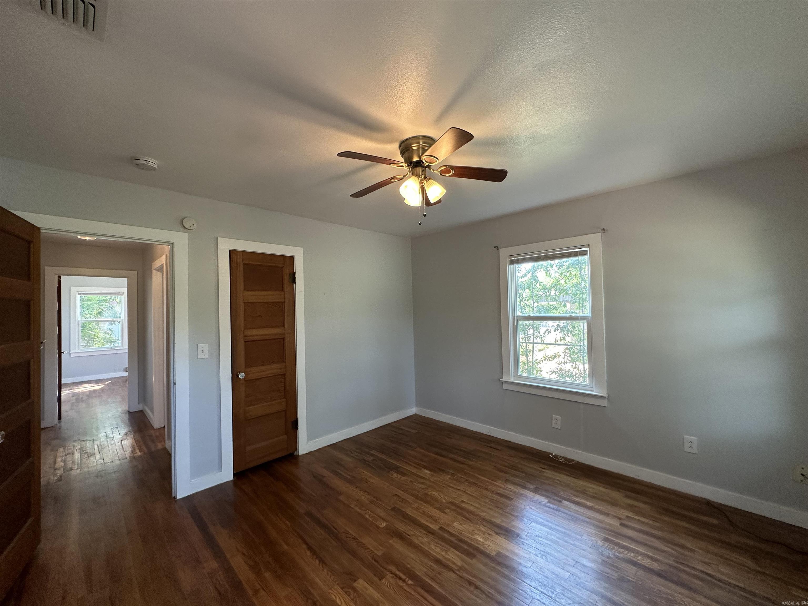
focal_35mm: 14
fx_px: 327
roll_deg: +1.3
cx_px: 404
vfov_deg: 85.7
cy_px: 303
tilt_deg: +0.1
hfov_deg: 102.1
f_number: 2.2
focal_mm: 2.22
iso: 200
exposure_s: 1/120
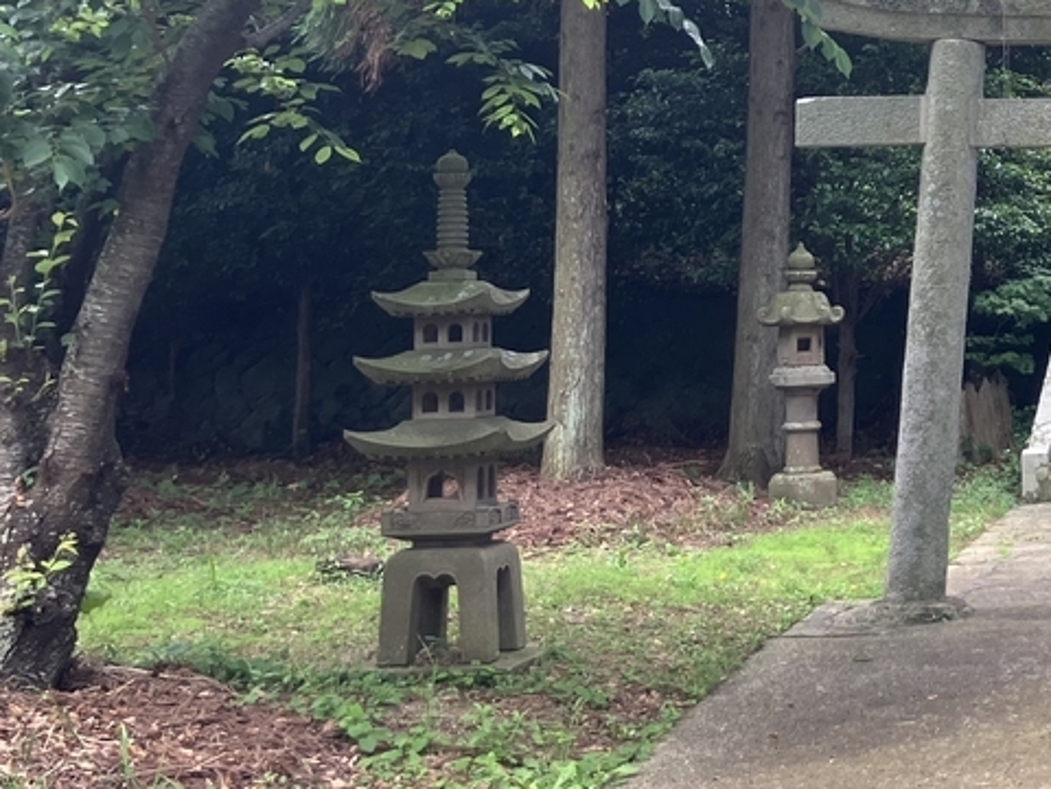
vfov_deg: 20.8
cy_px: 173
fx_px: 2125
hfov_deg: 24.8
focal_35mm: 70
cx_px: 1298
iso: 40
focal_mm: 3.99
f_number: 1.8
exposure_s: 1/121
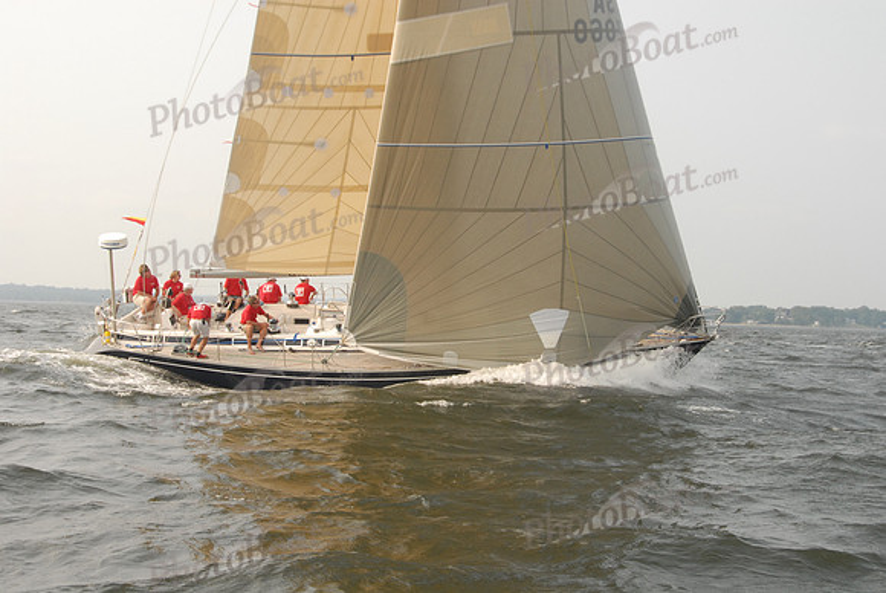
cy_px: 296
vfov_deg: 25.1
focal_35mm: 54
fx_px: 1330
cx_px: 443
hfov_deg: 36.8
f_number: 8
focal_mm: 36
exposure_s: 1/500
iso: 400
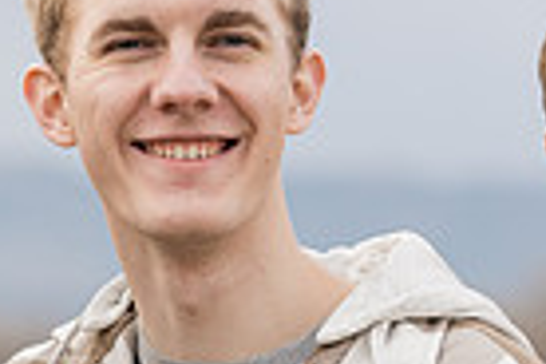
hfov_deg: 5.8
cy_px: 512
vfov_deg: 3.8
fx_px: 5414
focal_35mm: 357
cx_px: 20
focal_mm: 85
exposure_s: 1/320
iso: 200
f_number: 2.8
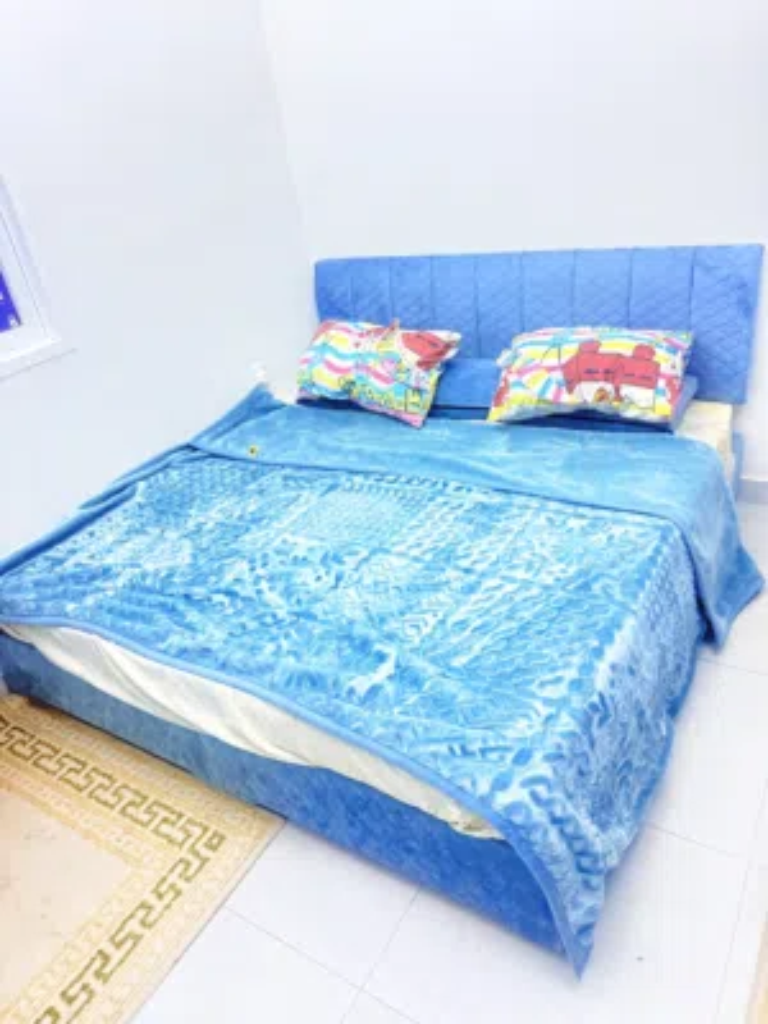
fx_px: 710
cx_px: 384
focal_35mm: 24
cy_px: 512
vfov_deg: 71.6
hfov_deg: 56.8
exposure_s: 1/50
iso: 640
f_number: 1.78
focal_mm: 6.76
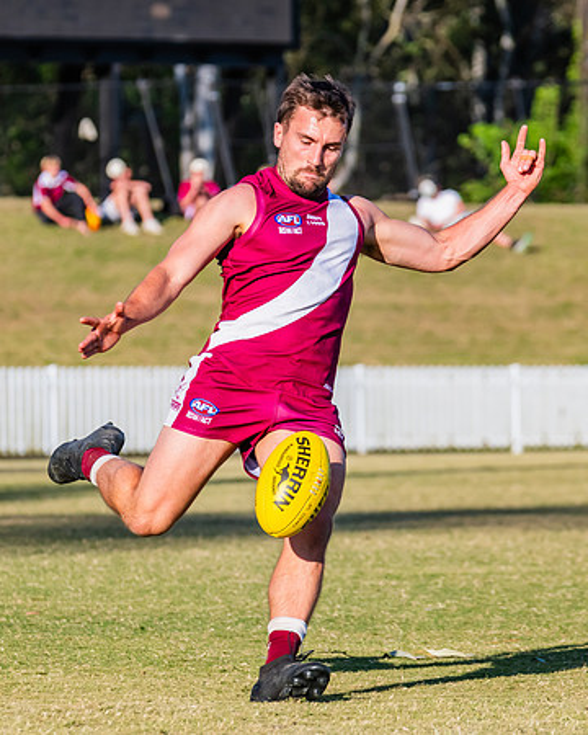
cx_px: 335
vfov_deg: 5.0
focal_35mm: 388
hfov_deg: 4.0
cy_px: 339
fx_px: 8446
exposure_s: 1/1600
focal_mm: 250
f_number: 9
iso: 800
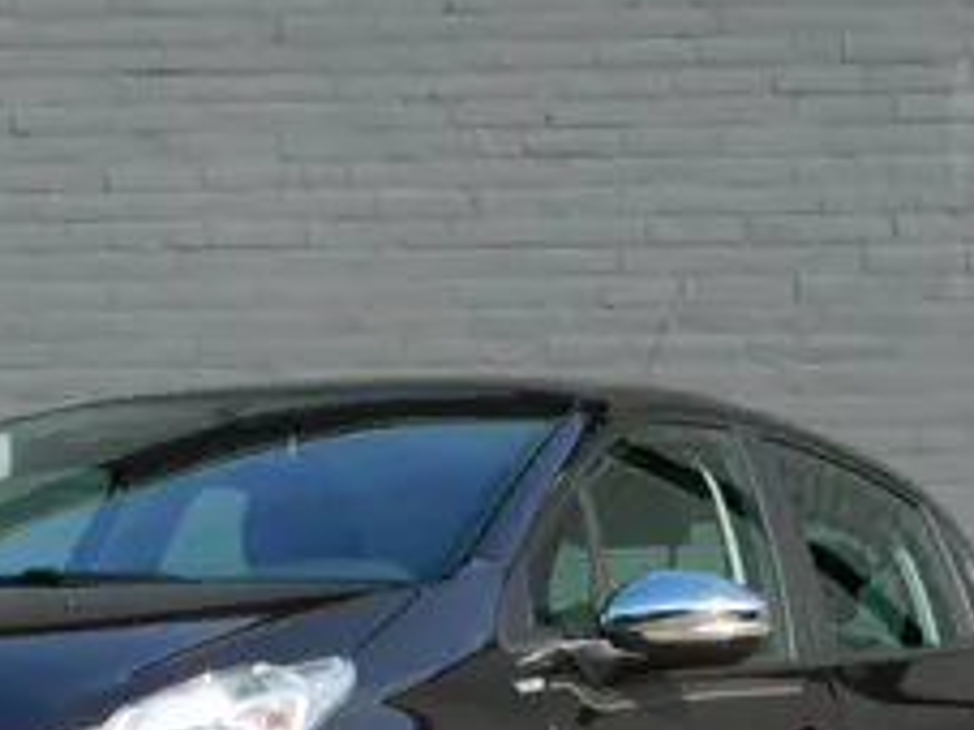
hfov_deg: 11.0
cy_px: 597
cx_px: 236
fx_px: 5062
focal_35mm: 180
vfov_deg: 8.2
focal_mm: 15.2
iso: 125
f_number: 4.5
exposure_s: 1/400
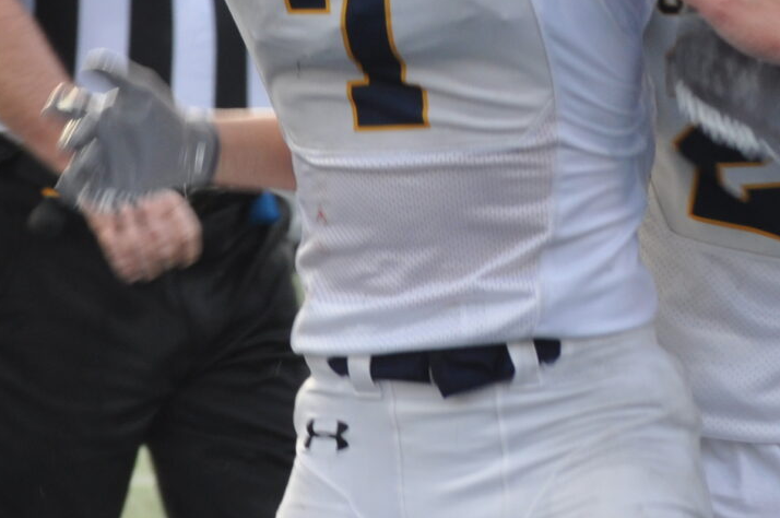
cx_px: 449
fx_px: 12809
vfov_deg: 2.3
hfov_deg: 3.5
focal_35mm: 592
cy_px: -12
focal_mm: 110
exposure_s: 1/125
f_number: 5.6
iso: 320
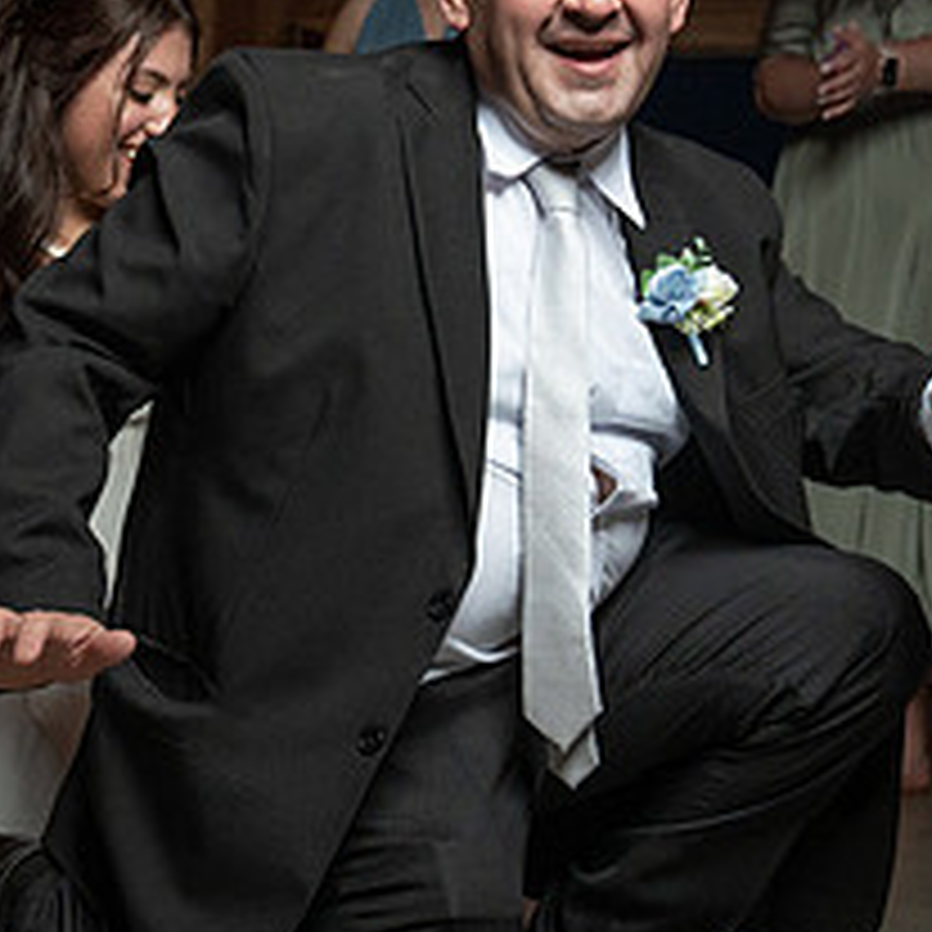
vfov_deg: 17.7
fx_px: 2985
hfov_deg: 17.7
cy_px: 400
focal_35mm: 98
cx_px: 273
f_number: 4
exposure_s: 1/200
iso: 2000
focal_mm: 37
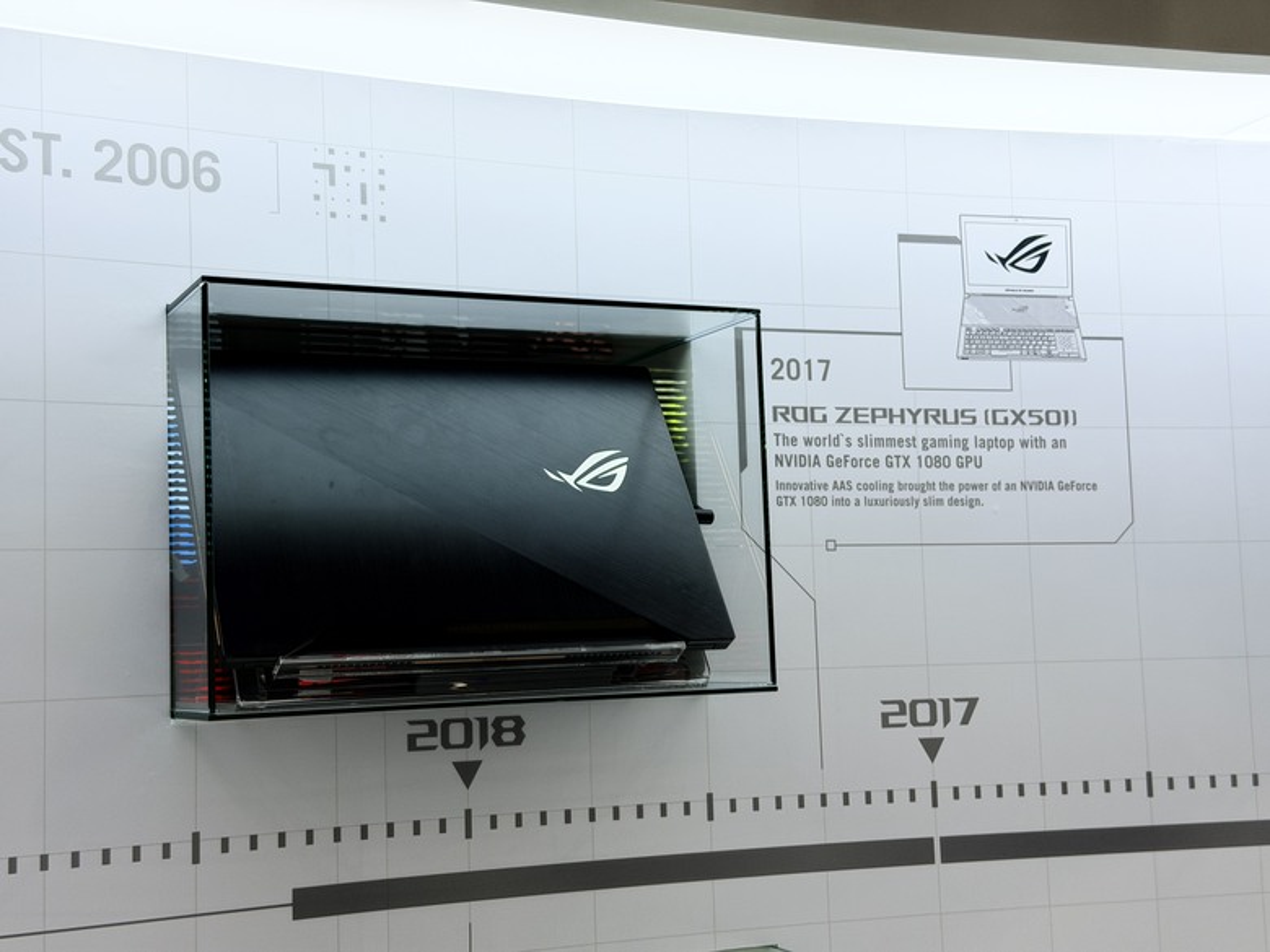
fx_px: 1761
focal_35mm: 48
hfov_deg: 39.7
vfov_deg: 30.3
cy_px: 476
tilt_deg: +5.5
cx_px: 635
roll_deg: +2.0
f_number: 1.78
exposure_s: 1/196
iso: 160
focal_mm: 6.76
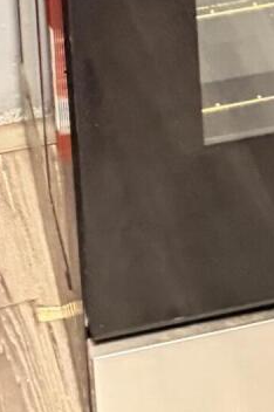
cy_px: -585
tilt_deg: -9.8
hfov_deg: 9.6
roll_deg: +4.1
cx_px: 219
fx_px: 1624
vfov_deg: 11.7
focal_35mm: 142
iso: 1600
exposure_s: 1/30
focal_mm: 6.76
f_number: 1.78
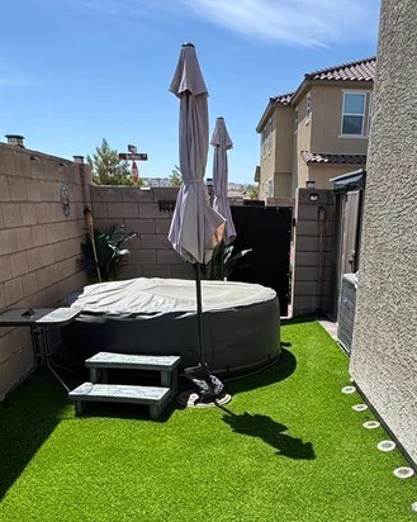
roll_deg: -1.5
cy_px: 402
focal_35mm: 34
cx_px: 256
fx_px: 525
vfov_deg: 50.3
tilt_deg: -20.6
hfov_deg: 43.0
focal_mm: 2.22
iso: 50
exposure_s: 1/980
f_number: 2.2
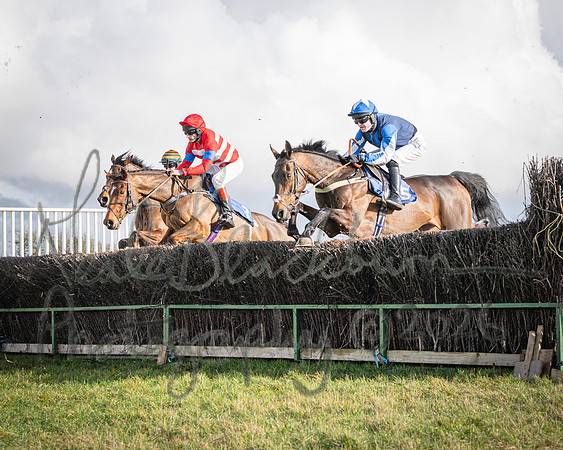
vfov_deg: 17.7
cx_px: 266
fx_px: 1445
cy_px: 157
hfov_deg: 22.0
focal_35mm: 87
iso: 200
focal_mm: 47
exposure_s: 1/1250
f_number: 4
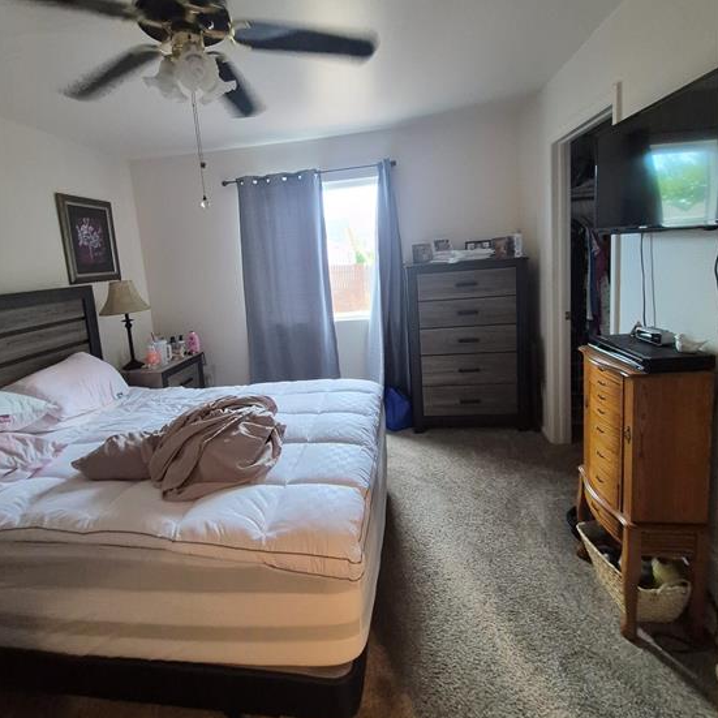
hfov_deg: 87.4
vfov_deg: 87.0
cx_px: 349
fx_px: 375
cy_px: 311
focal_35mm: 16
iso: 800
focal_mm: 1.74
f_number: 2.2
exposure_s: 1/70
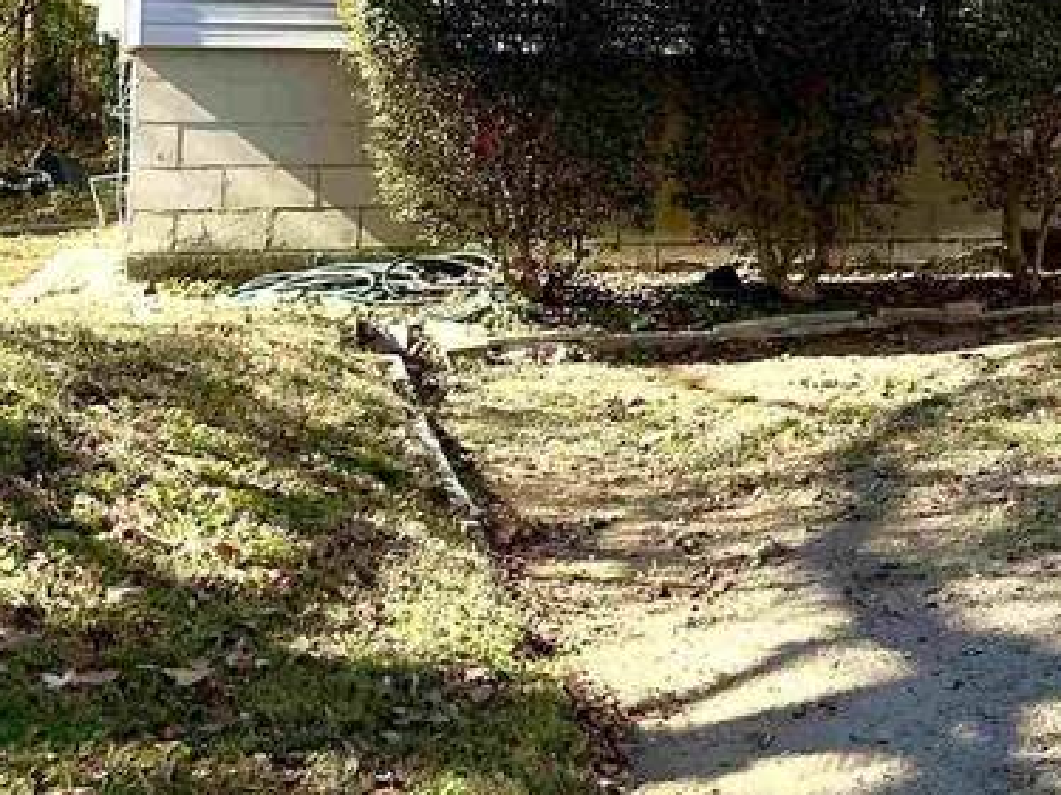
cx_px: 1234
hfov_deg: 22.2
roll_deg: -0.3
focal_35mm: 82
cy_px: -91
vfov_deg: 17.4
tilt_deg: +5.3
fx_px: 2513
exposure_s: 1/1227
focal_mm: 6.86
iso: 80
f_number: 1.78
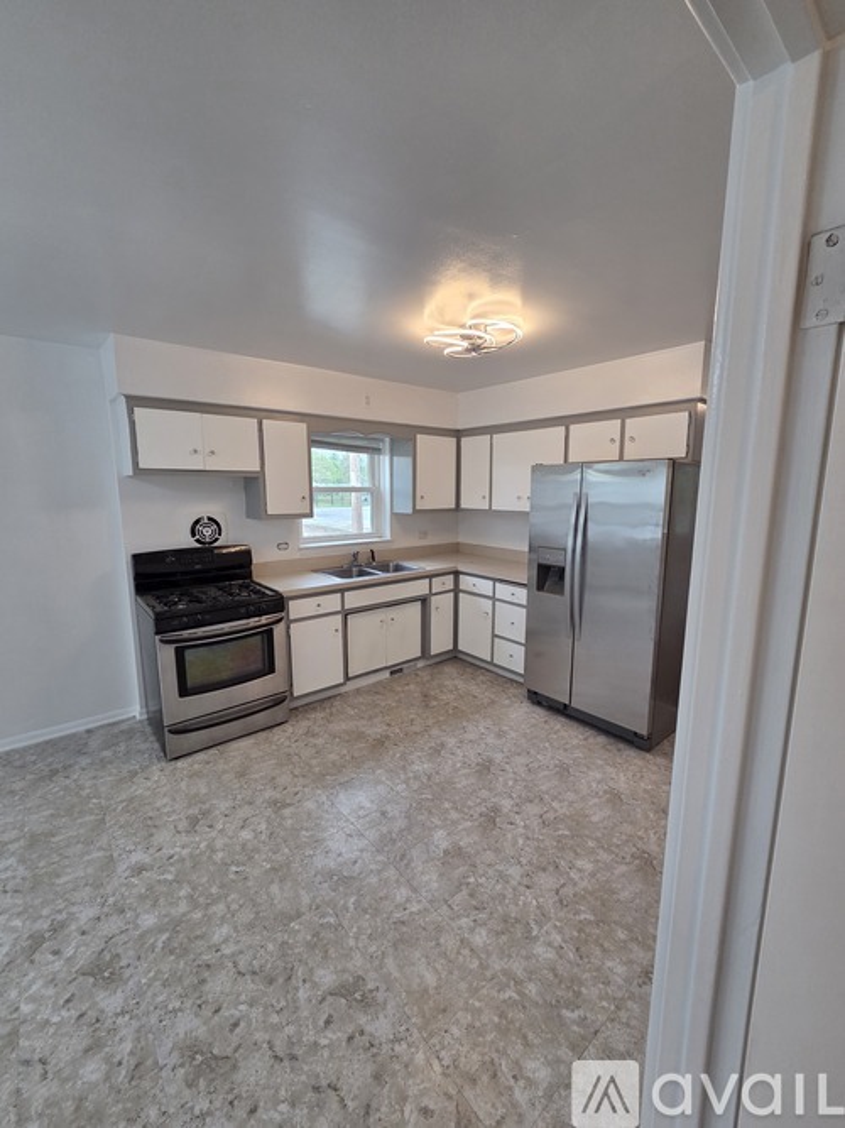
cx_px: 422
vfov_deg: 106.2
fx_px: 423
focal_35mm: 13
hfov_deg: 89.9
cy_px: 564
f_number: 2.2
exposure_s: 1/120
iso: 125
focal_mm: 2.2
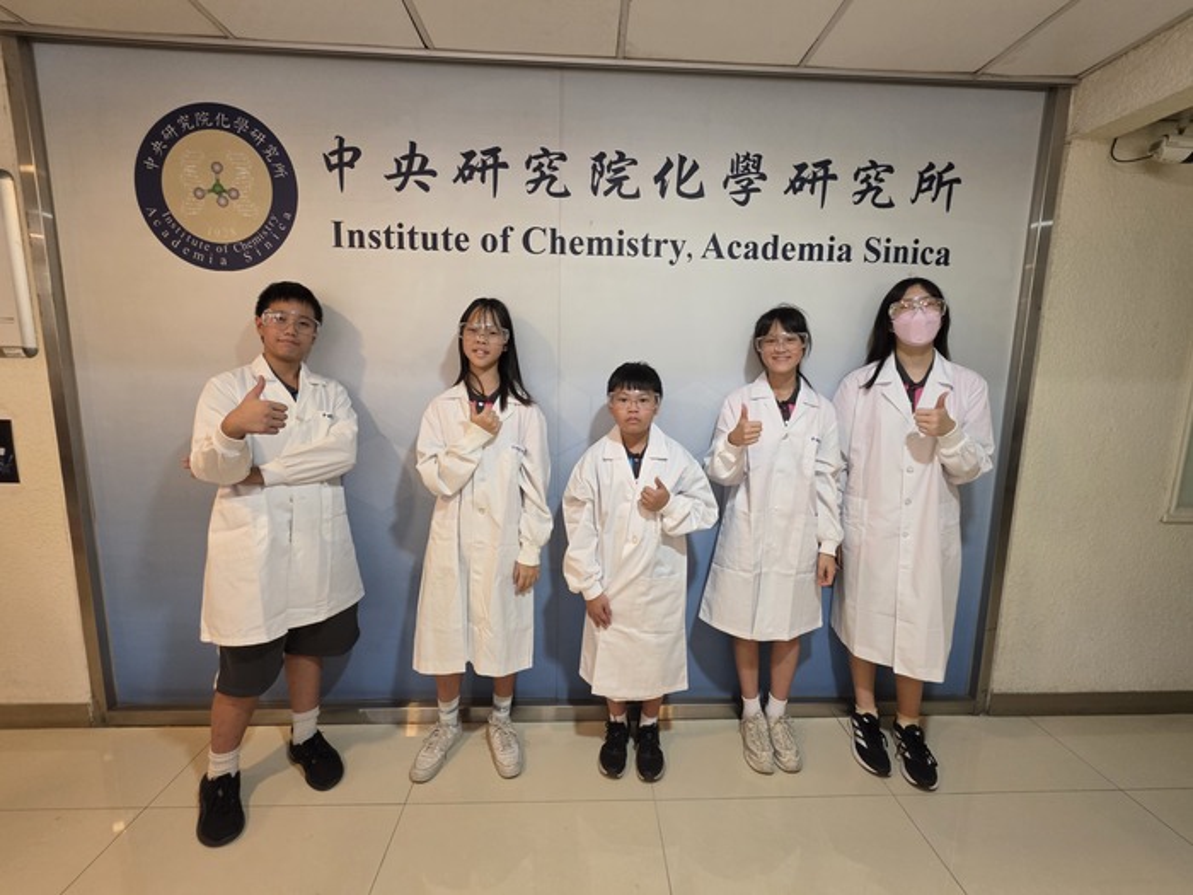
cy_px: 448
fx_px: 448
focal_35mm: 13
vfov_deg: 89.9
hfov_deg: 106.2
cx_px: 596
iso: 200
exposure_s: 1/60
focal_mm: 2.2
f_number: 1.9
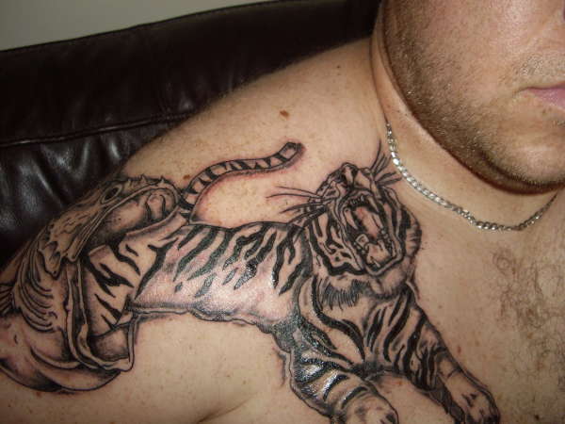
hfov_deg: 49.0
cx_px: 282
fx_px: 620
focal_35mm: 38
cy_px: 212
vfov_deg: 37.7
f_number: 2.8
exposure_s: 1/40
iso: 200
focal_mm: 7.9
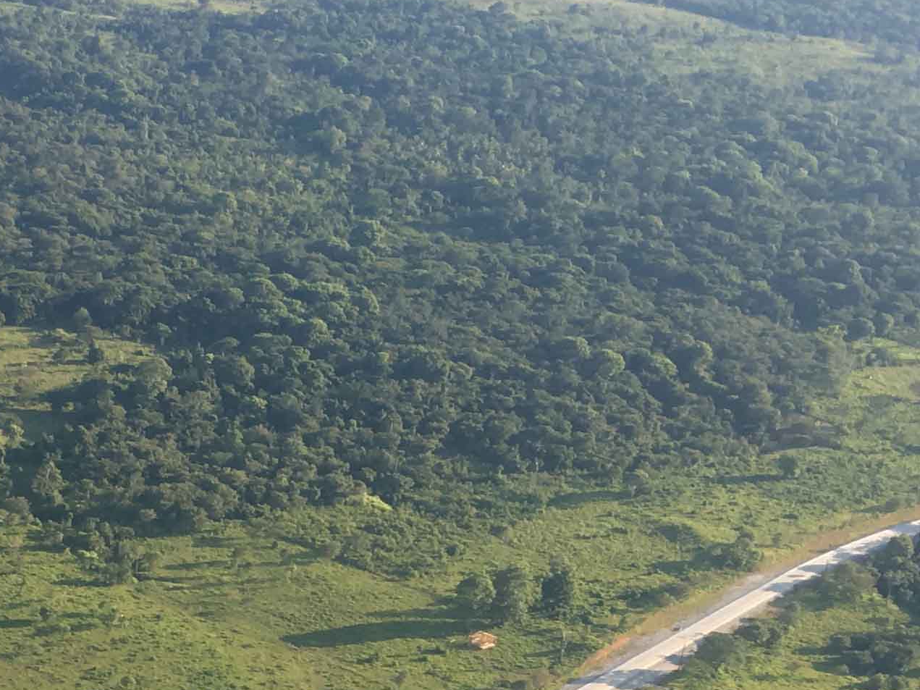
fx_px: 2445
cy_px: 739
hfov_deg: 20.6
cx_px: 6
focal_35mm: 92
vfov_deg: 15.7
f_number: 2.2
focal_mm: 4.15
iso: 25
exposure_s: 1/219
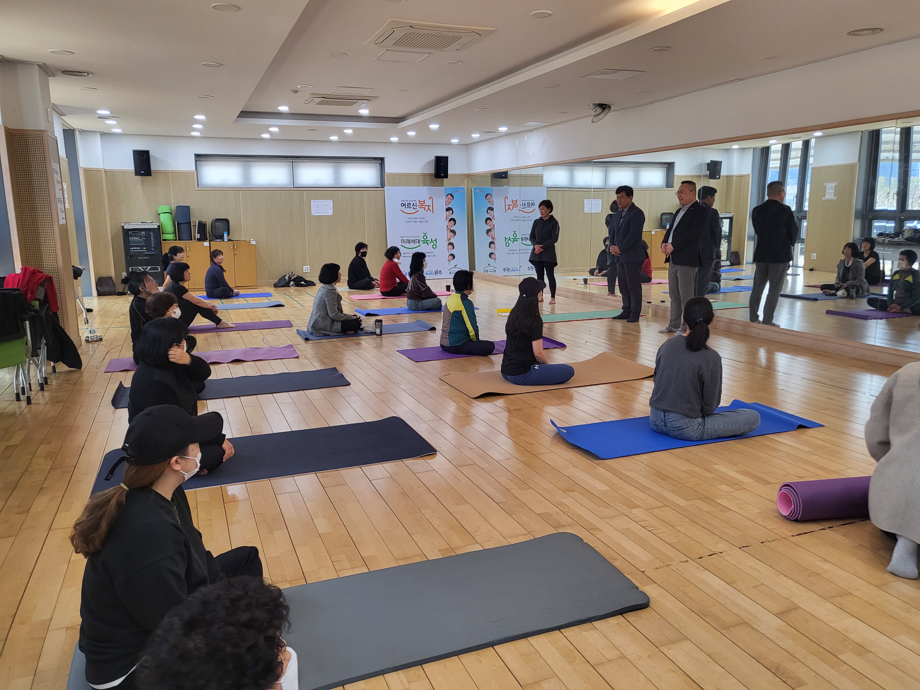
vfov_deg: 53.1
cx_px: 460
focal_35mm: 26
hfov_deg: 67.3
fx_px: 691
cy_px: 345
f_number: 1.8
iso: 160
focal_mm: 4.25
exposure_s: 1/120
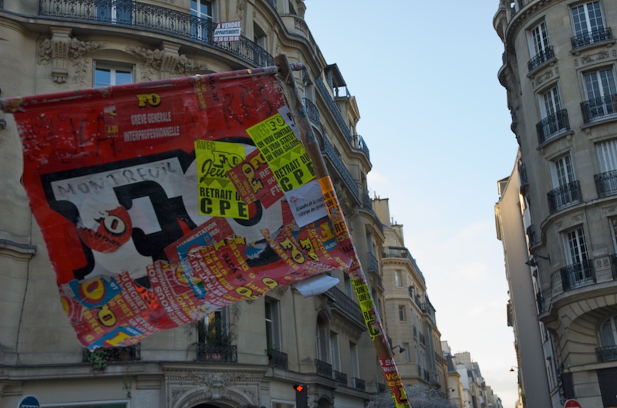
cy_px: 204
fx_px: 795
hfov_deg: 42.4
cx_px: 308
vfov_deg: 28.8
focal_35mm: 46
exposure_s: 1/100
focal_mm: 31
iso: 200
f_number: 5.6
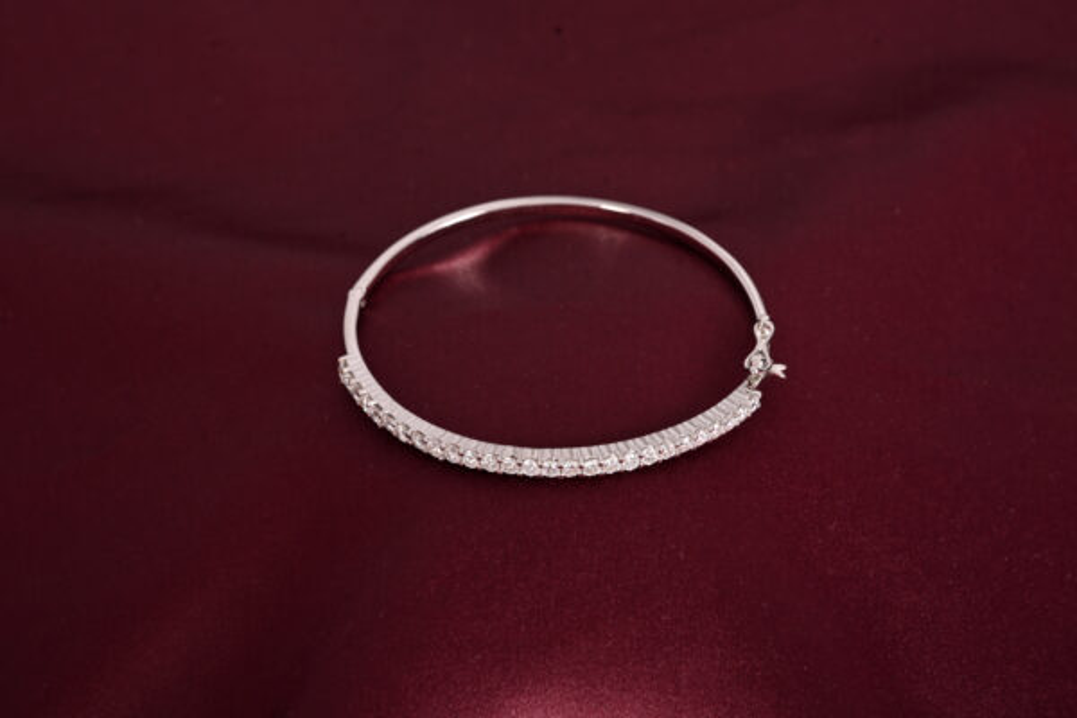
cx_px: 538
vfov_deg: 11.4
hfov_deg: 17.1
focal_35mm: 120
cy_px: 359
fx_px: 3590
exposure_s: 1/160
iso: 125
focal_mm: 120
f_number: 14
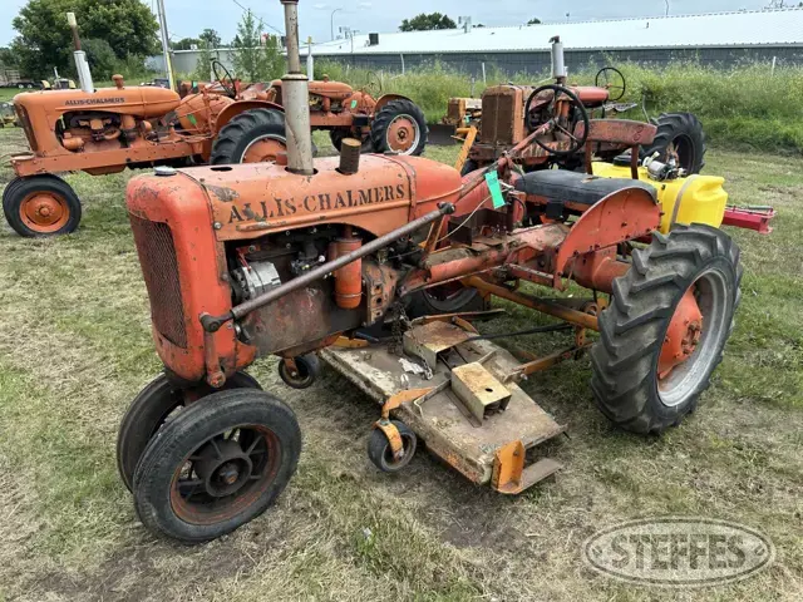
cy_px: 301
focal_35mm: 24
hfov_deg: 71.6
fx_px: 557
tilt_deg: -21.8
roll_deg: +1.4
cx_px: 402
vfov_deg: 56.8
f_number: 1.78
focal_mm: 6.86
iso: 80
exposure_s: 1/1692
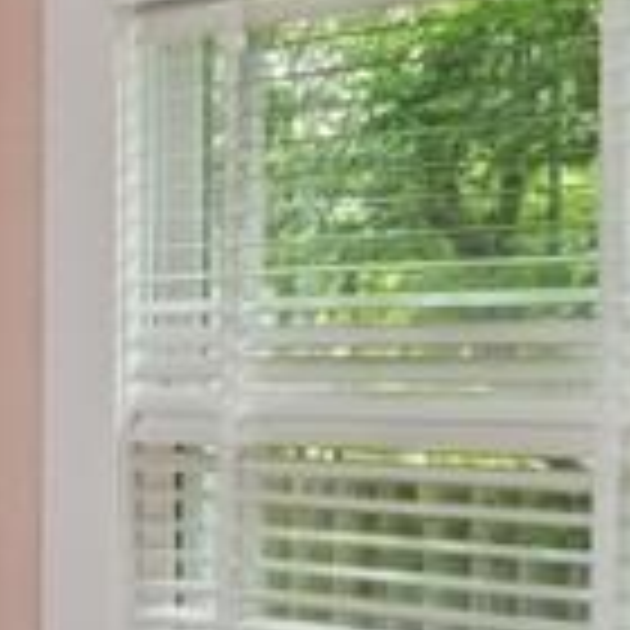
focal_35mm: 87
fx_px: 1791
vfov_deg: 19.9
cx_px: -981
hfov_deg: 13.3
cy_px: 392
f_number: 8
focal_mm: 14
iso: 200
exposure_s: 1/20
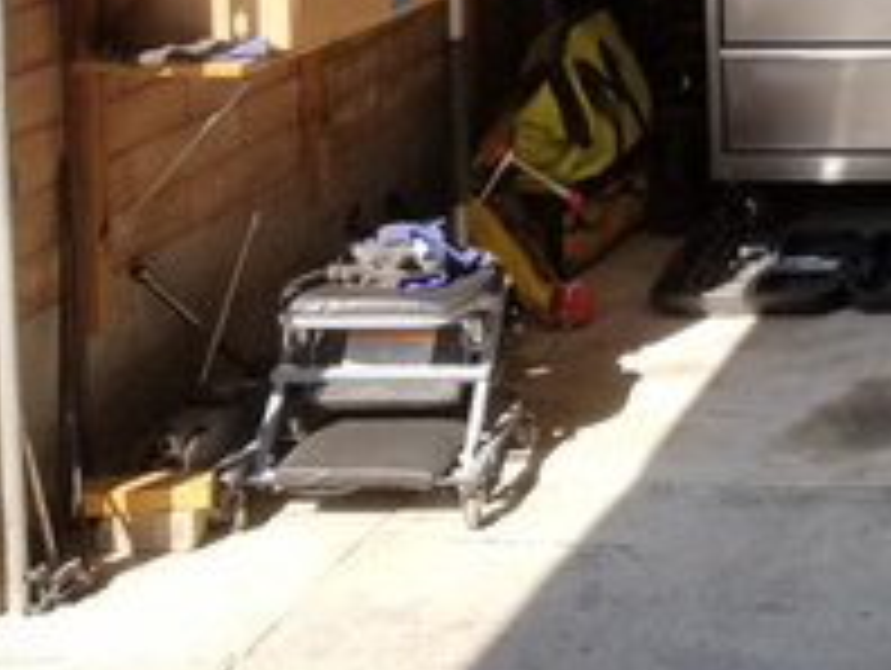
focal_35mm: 84
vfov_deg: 16.7
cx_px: 1116
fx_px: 2165
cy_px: -180
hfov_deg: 21.3
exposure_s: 1/792
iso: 50
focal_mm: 4.25
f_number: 1.7
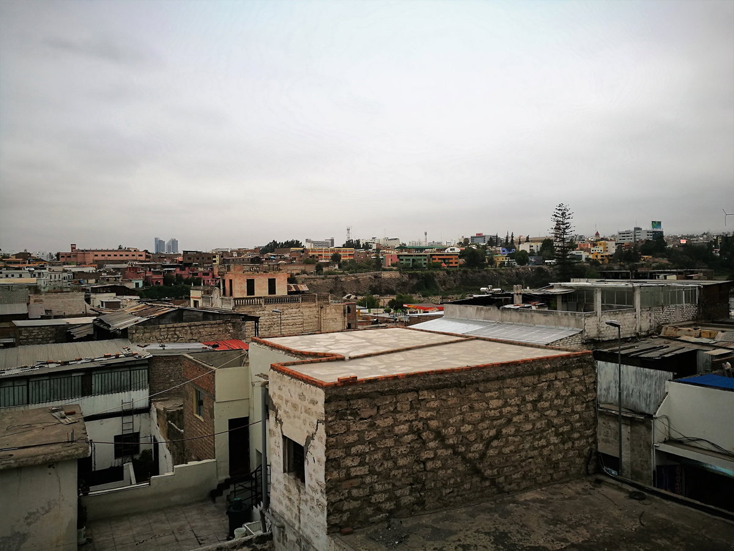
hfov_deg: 65.3
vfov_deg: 51.4
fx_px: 573
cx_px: 367
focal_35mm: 27
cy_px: 276
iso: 100
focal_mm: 4.5
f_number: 2.2
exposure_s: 1/120
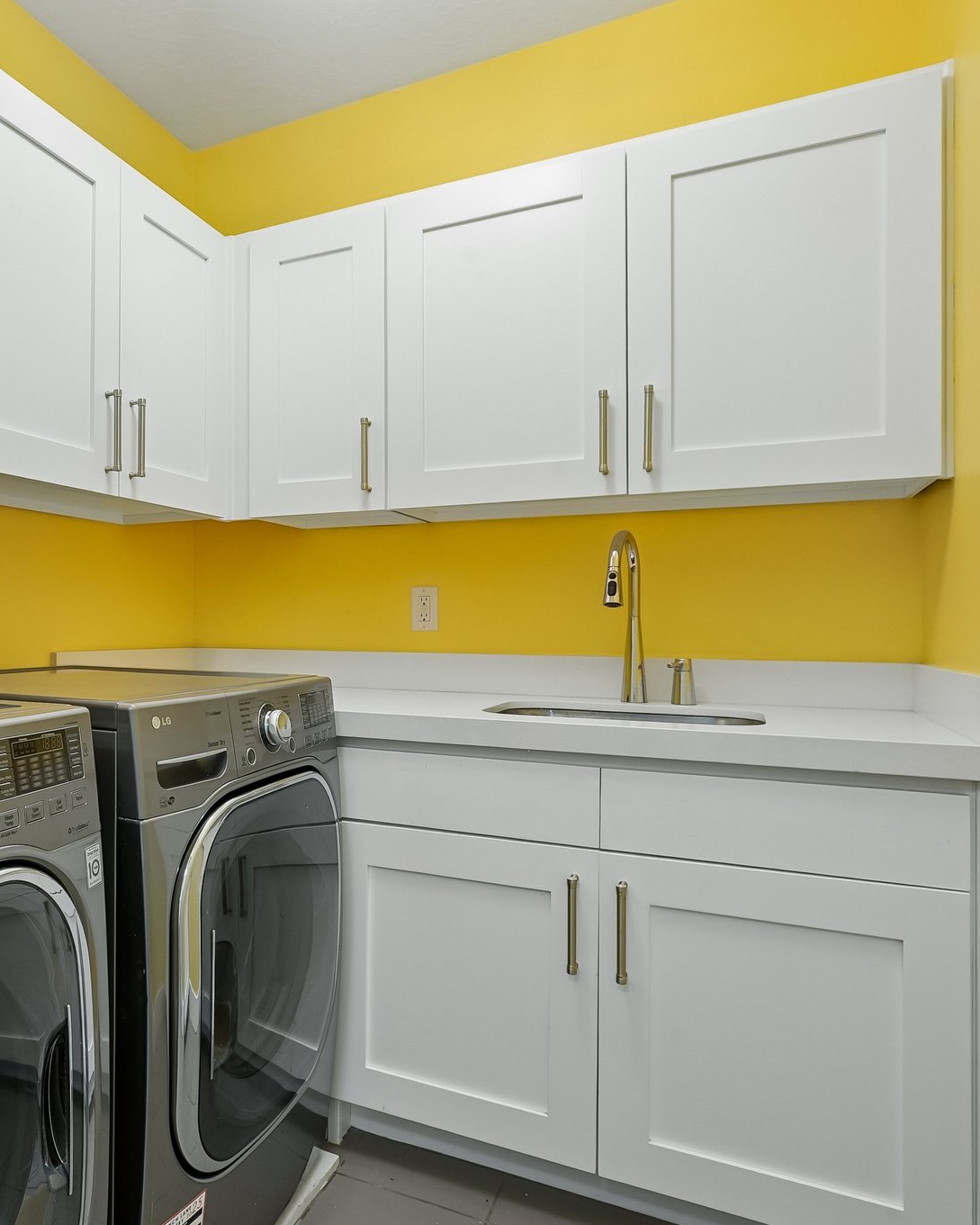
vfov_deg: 70.3
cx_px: 229
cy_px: 612
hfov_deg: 55.5
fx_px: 870
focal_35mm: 24
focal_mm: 17
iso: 400
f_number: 8
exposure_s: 1/4
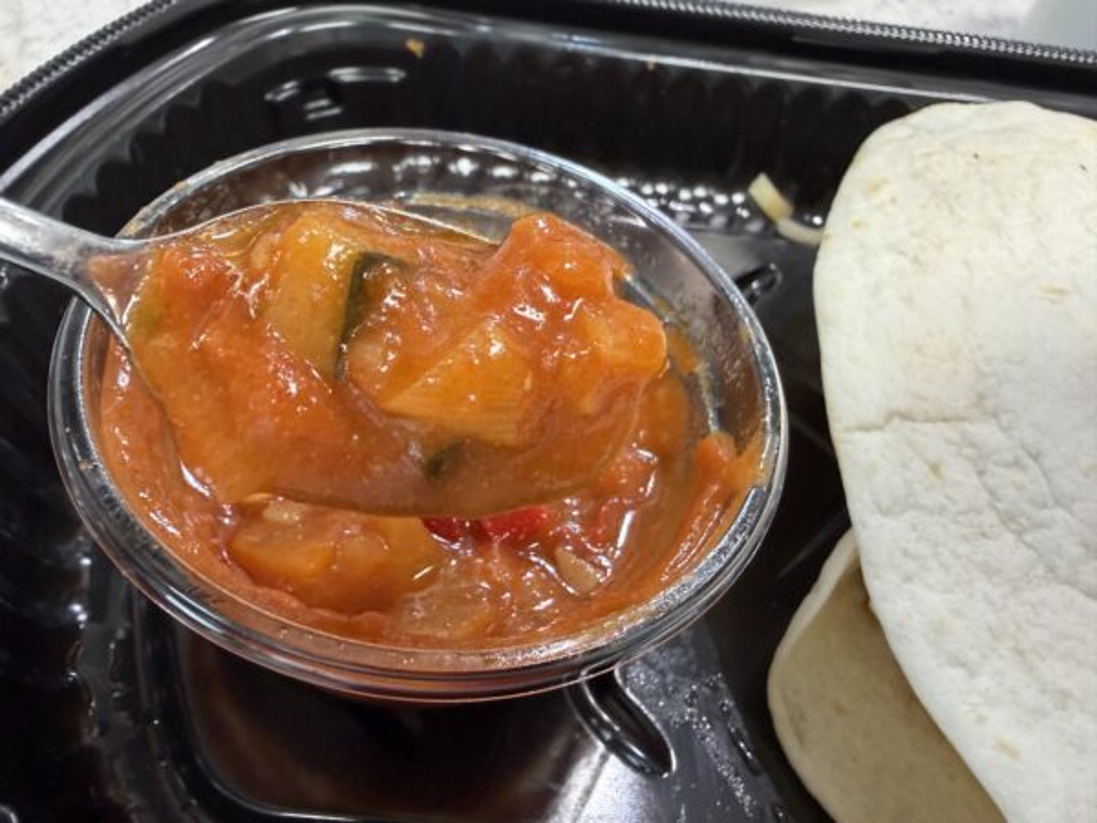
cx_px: 548
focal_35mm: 24
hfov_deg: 71.6
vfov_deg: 56.8
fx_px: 761
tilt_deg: -53.0
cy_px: 412
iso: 320
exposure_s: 1/75
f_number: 2.2
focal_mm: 2.22
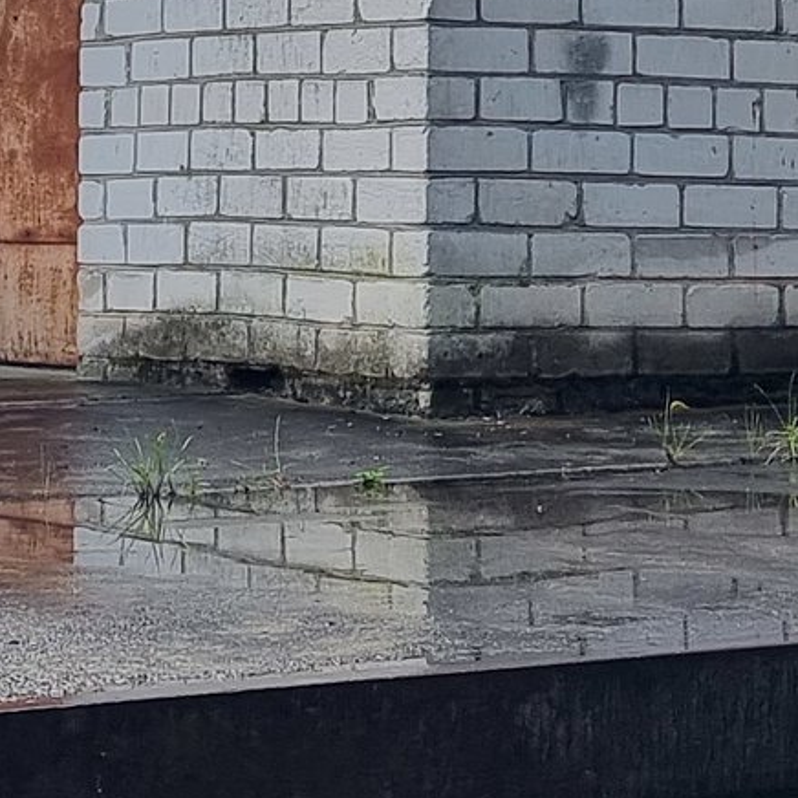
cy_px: -174
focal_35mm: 140
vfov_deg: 12.2
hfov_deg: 12.5
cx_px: 408
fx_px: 3651
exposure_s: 1/375
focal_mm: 6.7
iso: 50
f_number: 1.8
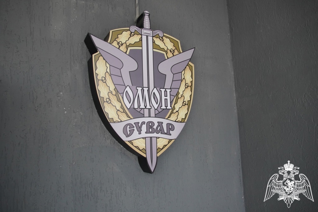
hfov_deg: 67.4
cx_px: 159
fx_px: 238
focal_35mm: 27
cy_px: 106
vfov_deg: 47.9
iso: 800
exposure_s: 1/160
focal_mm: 18
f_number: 4
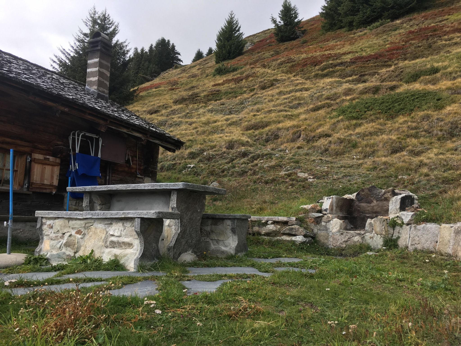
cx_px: 230
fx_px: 386
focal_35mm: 29
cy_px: 173
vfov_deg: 48.2
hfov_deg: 61.7
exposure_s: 1/587
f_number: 2.2
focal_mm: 4.15
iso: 25
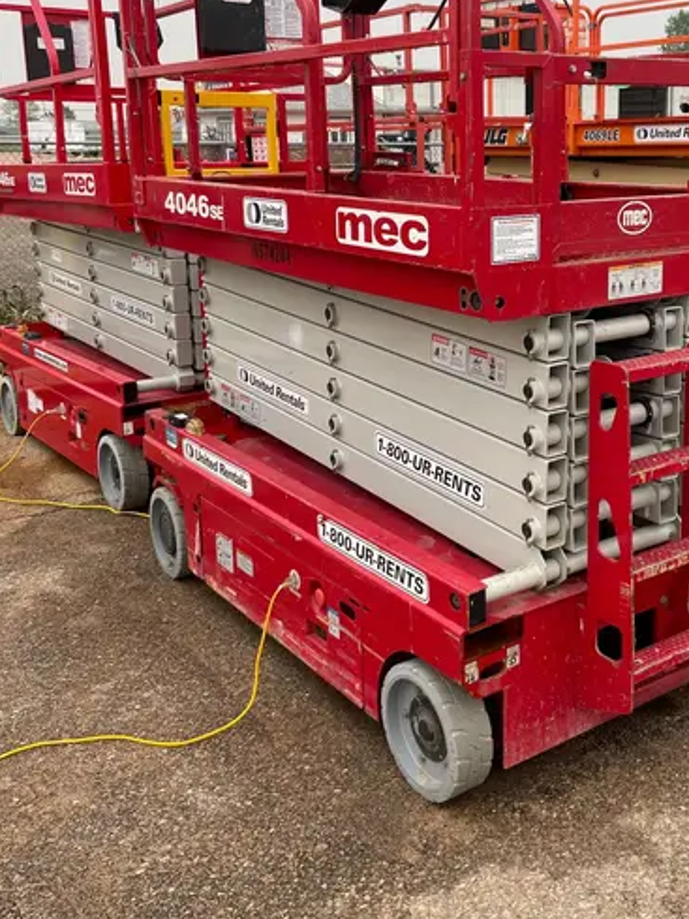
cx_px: 475
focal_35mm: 39
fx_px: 1035
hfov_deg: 36.3
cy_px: 360
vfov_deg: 47.5
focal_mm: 4.2
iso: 50
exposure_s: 1/465
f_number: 1.6
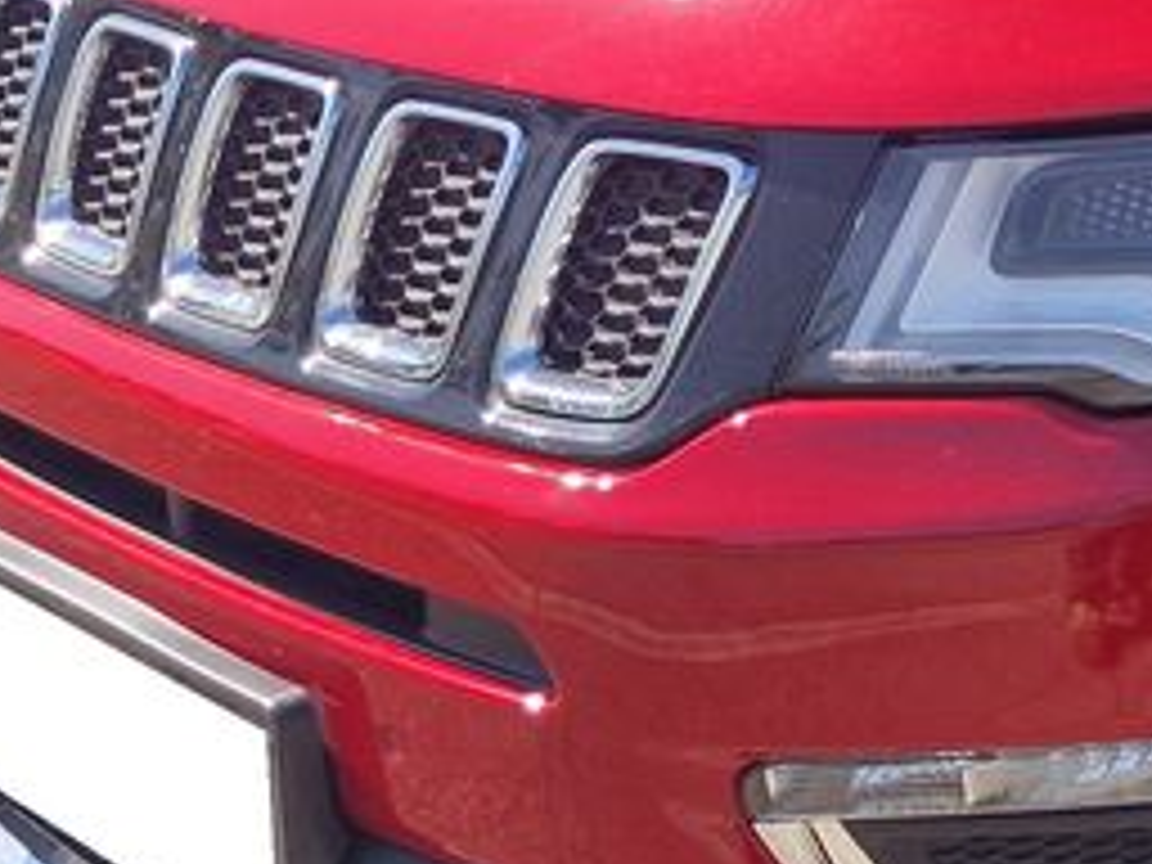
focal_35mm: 108
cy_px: -112
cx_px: 1728
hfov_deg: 16.6
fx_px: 3594
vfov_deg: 13.4
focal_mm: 6.4
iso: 50
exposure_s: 1/495
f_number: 1.8
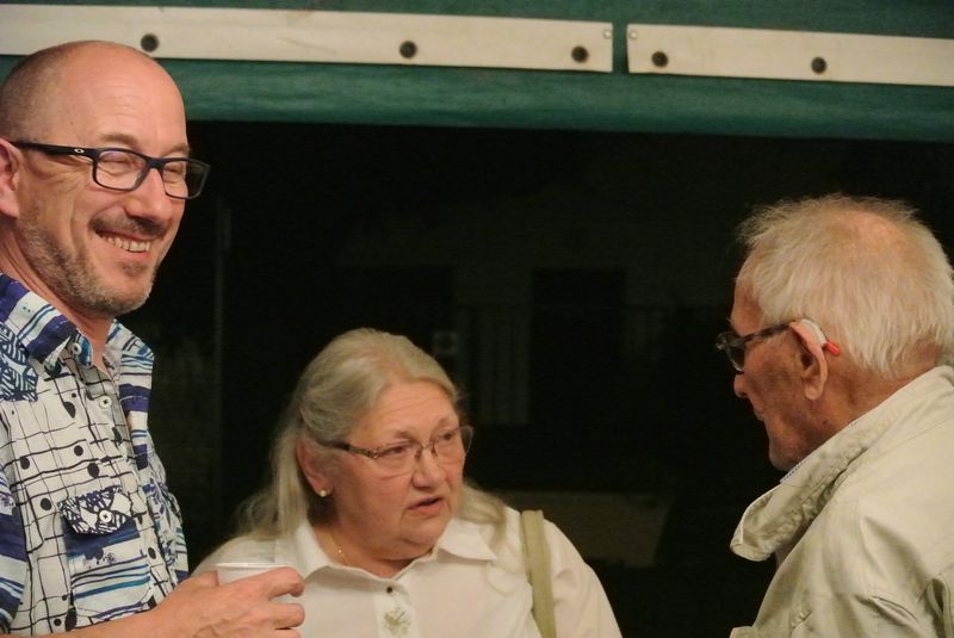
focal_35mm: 81
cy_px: 319
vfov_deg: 16.9
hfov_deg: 25.0
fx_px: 2148
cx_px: 477
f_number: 3.8
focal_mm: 30
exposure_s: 1/200
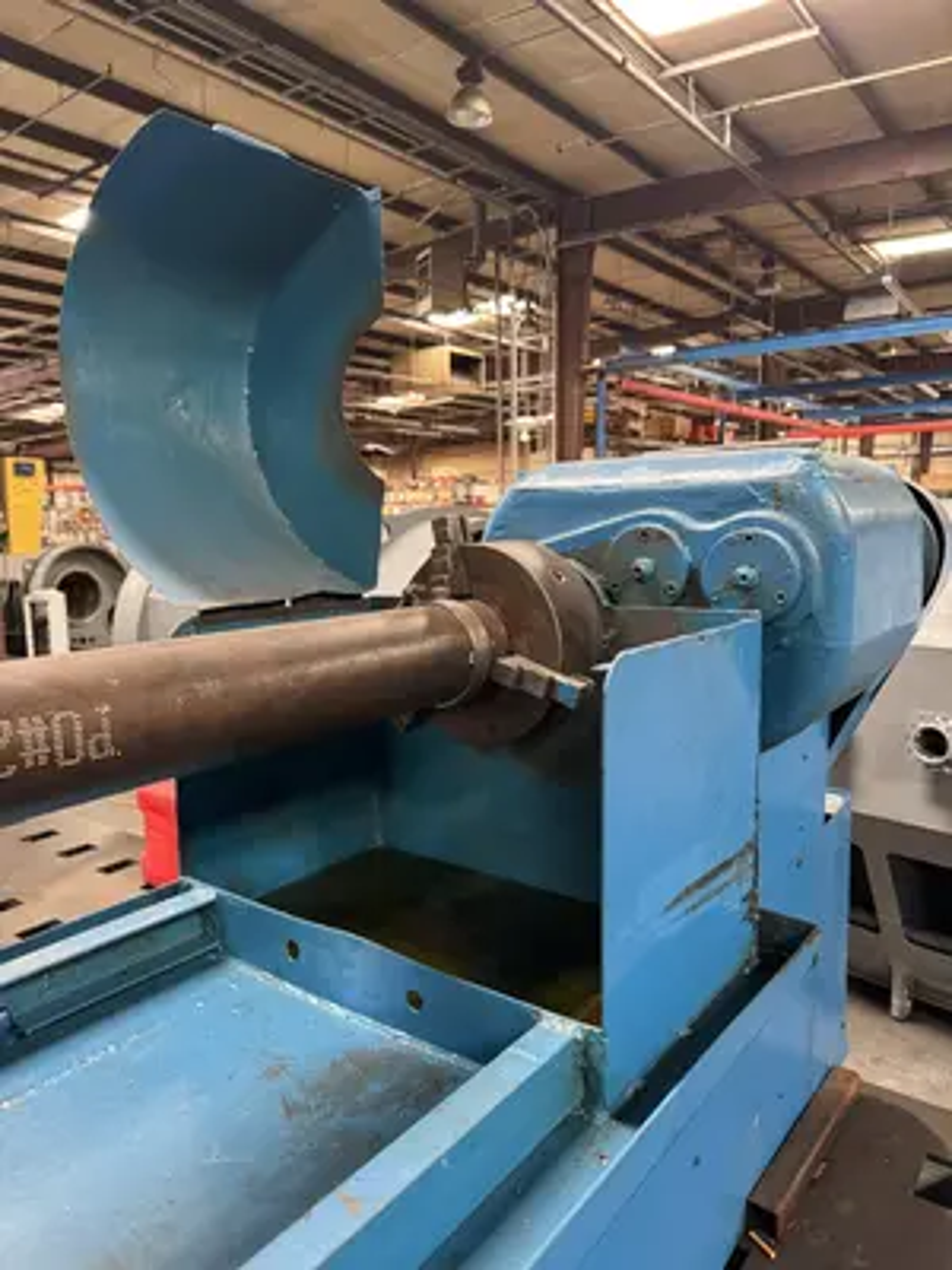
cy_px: 635
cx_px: 476
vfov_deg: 71.6
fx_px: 880
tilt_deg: -7.9
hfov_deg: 56.8
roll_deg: +1.3
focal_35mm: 24
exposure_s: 1/60
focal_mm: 6.76
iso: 640
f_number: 1.78
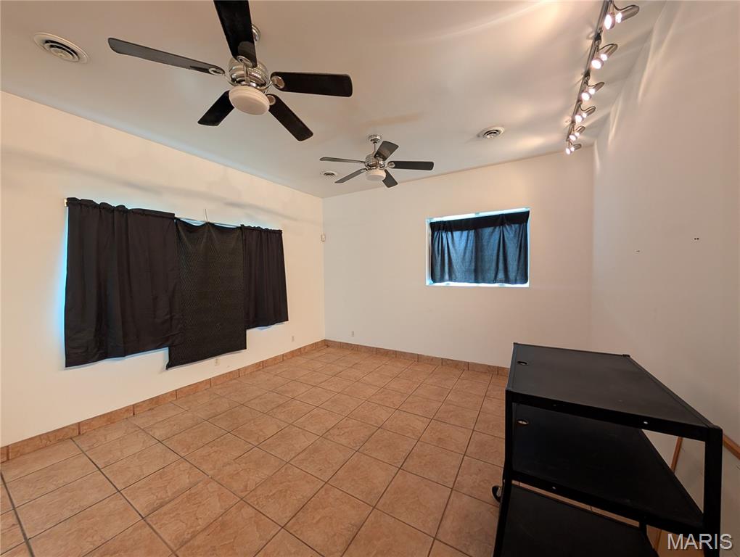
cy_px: 278
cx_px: 370
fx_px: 257
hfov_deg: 110.5
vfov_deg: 94.6
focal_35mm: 12
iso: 213
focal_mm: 2.02
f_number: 1.7
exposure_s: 1/60
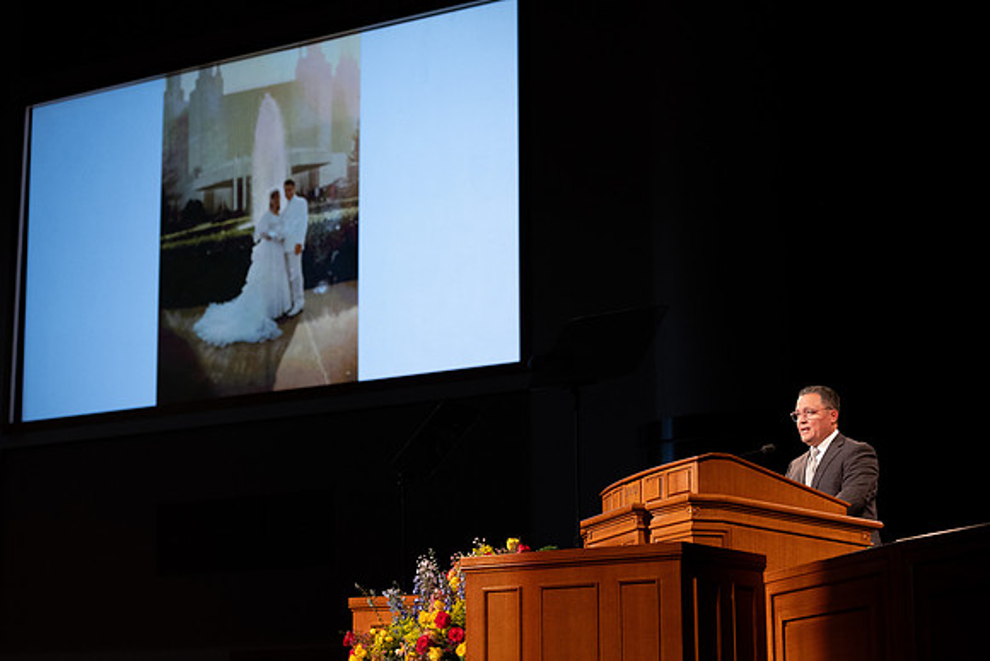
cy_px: 330
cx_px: 495
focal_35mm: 70
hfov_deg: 28.8
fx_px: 1925
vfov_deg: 19.5
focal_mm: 70
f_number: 2.8
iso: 1250
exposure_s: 1/250
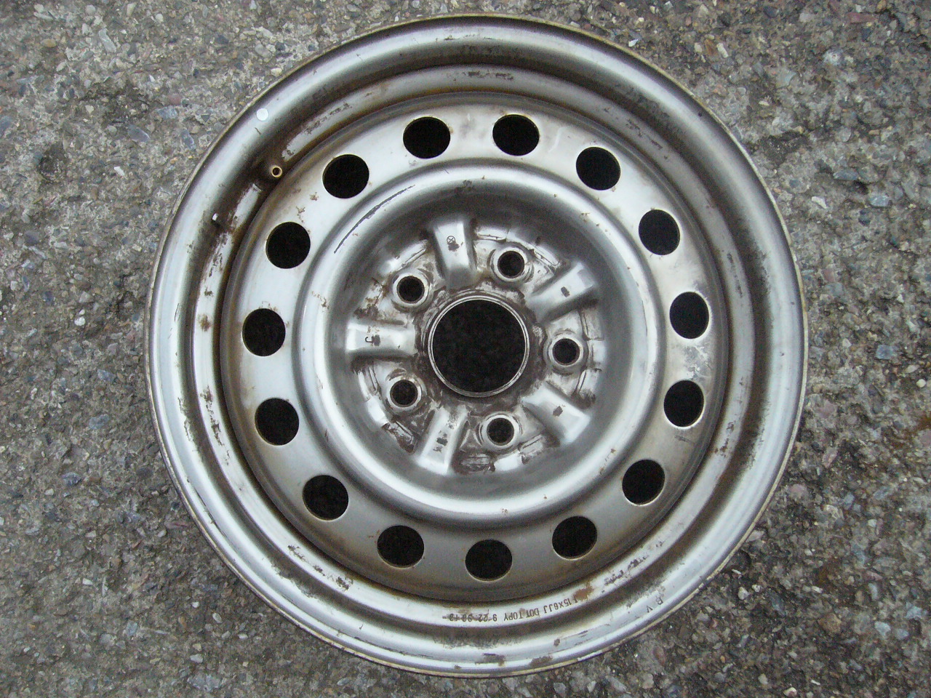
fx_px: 941
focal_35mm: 35
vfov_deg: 40.7
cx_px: 466
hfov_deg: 52.6
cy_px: 349
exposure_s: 1/250
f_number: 5.6
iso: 400
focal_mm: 5.8
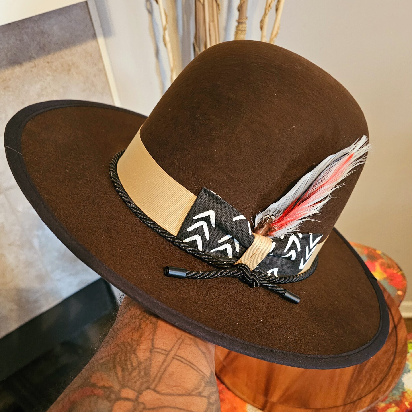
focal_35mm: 28
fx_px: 377
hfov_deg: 57.3
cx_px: 200
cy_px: 253
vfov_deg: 56.7
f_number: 1.7
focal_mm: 6.3
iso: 1000
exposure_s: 1/24
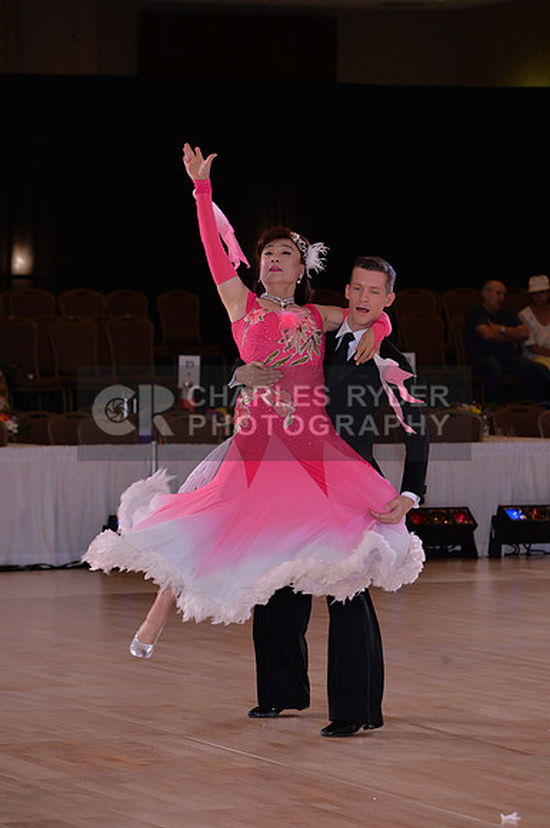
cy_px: 414
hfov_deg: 7.8
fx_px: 4022
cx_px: 275
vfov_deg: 11.8
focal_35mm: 175
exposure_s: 1/250
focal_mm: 175
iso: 1600
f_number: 5.6
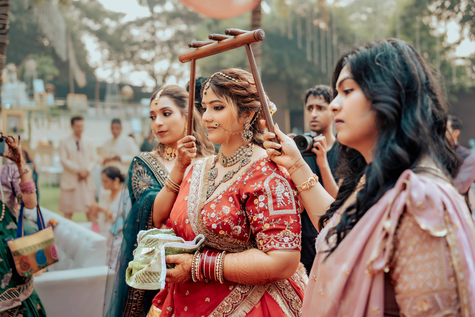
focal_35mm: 35
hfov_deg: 54.4
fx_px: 462
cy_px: 158
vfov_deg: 37.9
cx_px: 238
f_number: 2
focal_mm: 35
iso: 500
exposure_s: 1/640
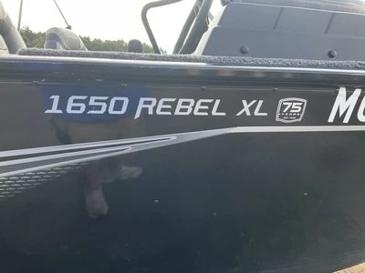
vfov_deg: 48.2
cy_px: 136
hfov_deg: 61.7
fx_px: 306
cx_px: 182
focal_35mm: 29
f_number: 1.8
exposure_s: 1/122
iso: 16
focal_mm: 3
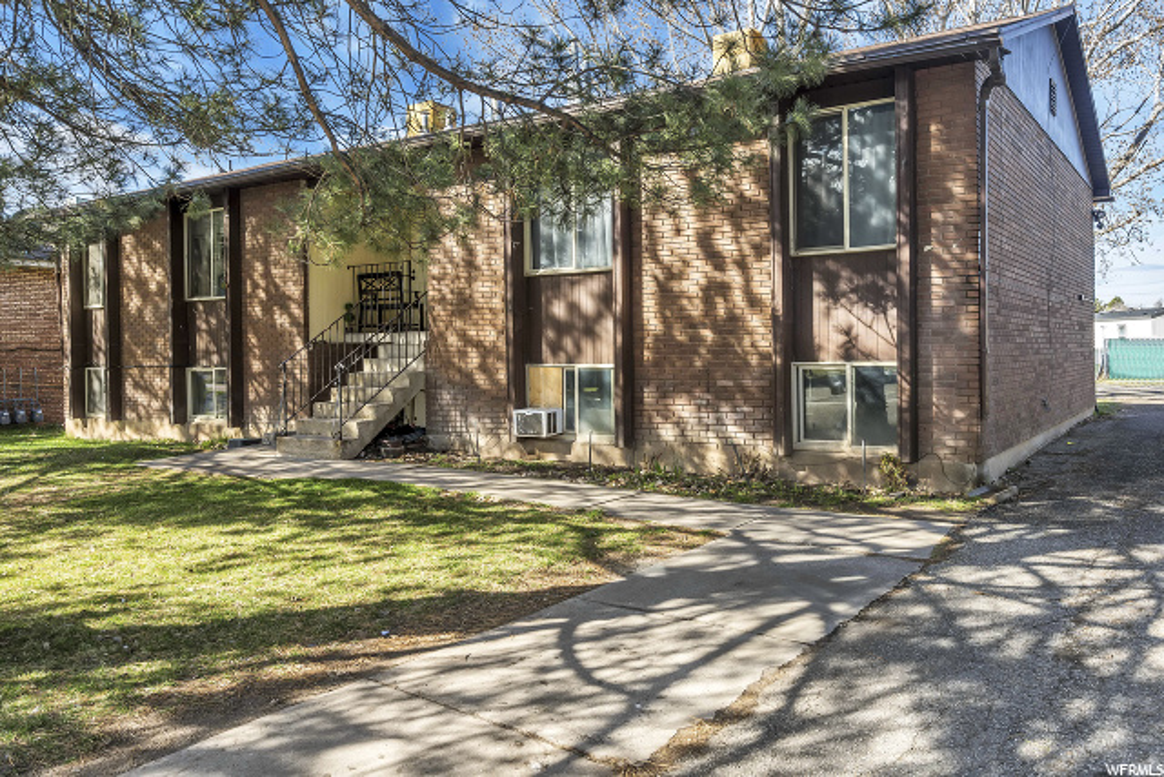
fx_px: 873
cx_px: 582
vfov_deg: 48.0
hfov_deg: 67.4
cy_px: 388
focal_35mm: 27
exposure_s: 1/25
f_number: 11
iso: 100
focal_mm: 27
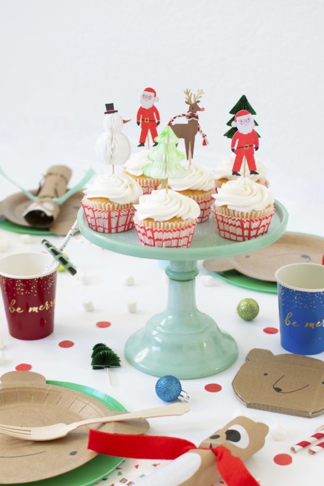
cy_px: 297
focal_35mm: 66
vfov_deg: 30.6
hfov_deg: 20.7
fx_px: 886
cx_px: 146
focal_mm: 35
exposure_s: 1/160
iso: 500
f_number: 3.5
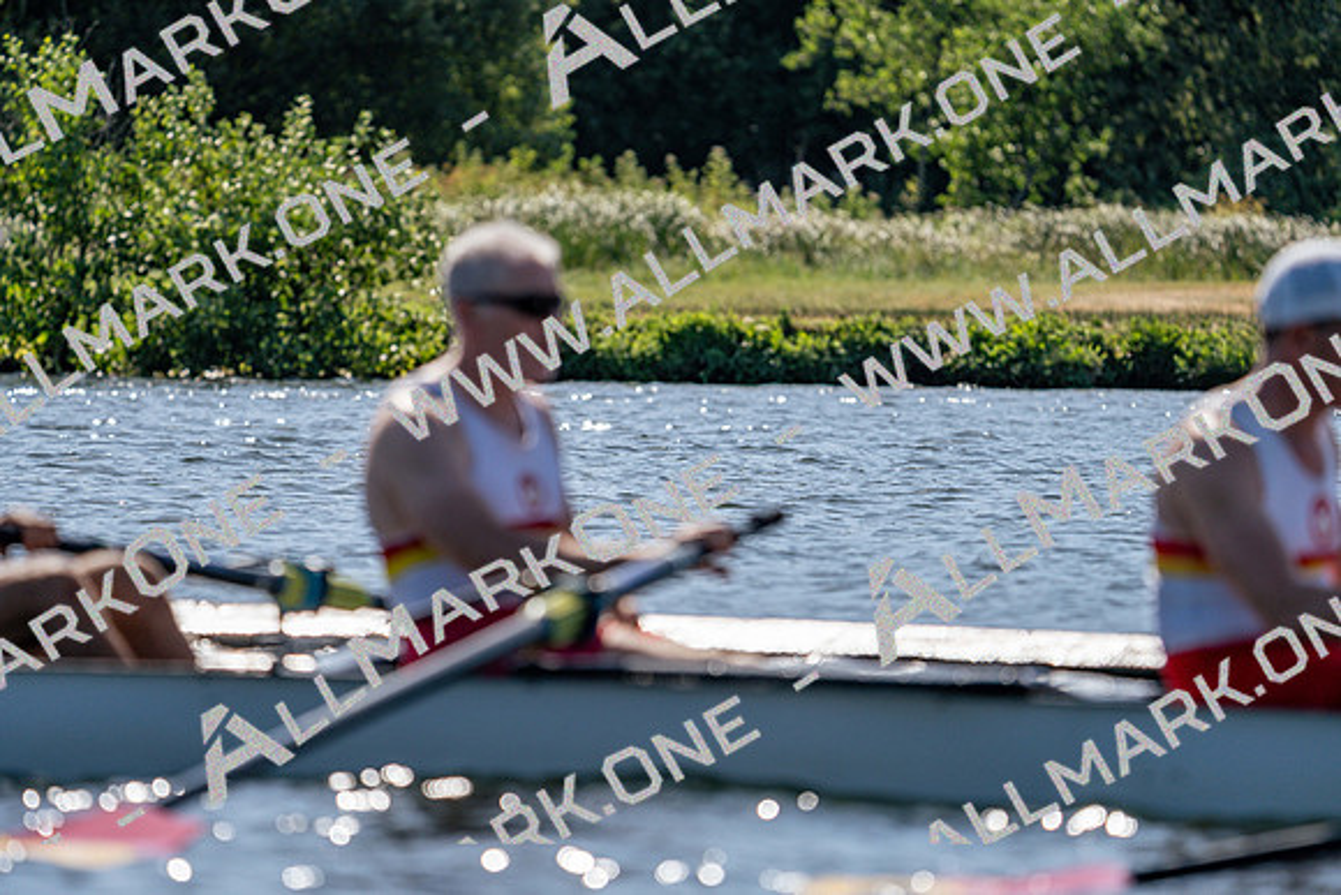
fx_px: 12816
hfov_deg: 6.0
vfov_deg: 4.0
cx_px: 670
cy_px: 448
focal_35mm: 344
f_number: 6.3
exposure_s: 1/2000
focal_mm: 344
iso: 200
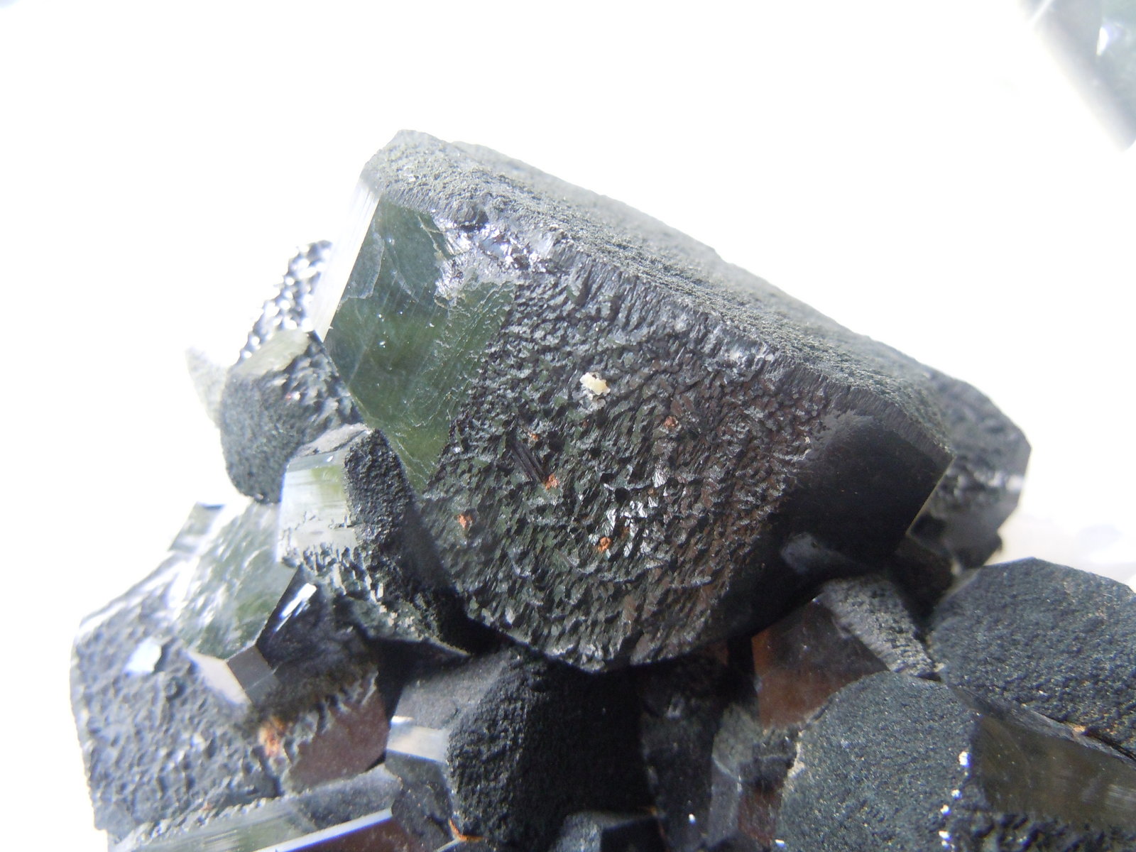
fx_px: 985
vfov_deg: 46.8
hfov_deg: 60.0
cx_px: 568
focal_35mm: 30
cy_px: 426
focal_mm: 5.4
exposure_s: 1/40
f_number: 3.5
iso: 400
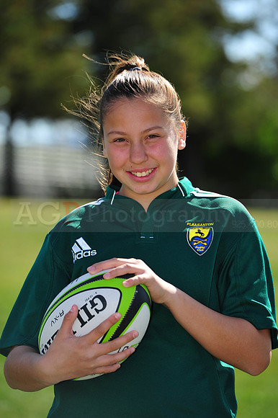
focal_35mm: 200
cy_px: 209
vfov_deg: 10.3
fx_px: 2319
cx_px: 139
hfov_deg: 6.9
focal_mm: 200
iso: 200
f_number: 4.5
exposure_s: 1/800
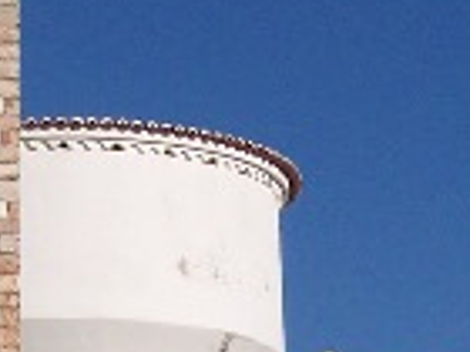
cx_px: 483
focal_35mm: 217
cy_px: 476
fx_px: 2946
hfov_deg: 9.1
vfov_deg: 6.8
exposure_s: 1/1000
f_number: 4.8
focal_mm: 8
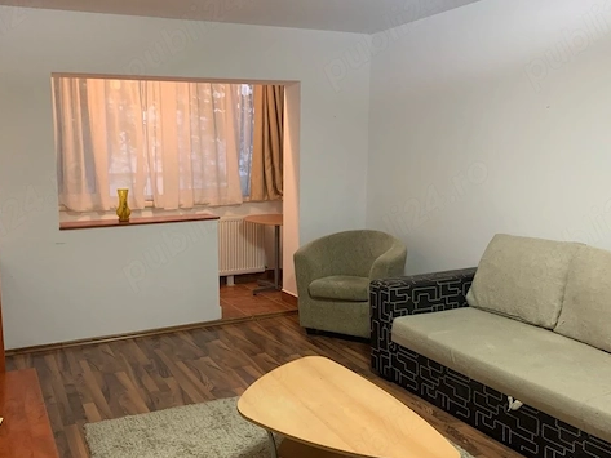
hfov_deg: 55.1
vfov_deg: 43.0
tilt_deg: -6.8
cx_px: 256
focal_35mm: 33
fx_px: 583
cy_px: 228
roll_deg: +0.3
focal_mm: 4.25
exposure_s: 1/33
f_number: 1.8
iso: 320
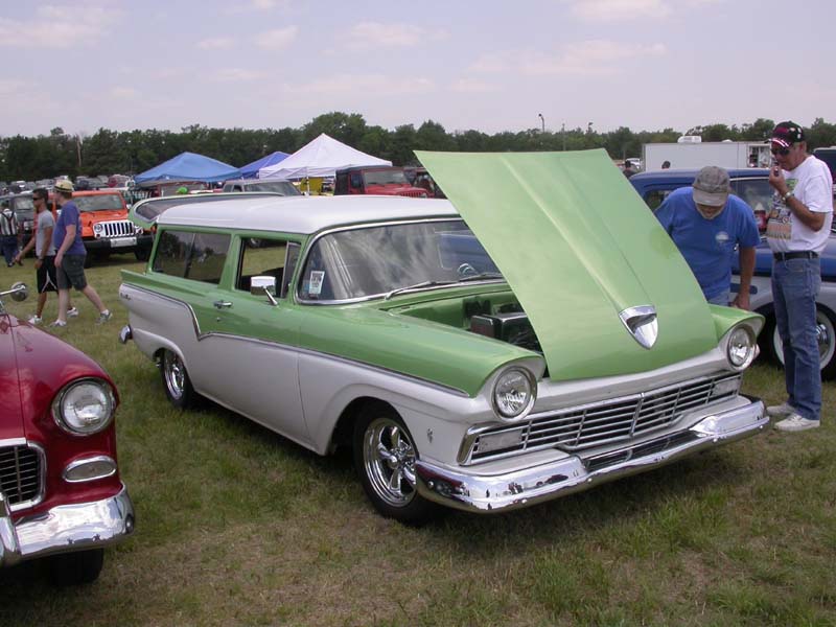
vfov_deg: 37.7
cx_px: 418
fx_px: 918
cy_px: 314
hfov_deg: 49.0
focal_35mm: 38
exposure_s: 1/307
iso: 100
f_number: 7.5
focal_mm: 7.85
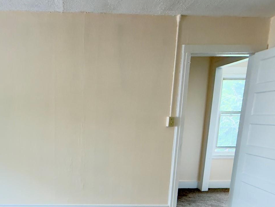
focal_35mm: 30
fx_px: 238
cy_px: 162
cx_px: 72
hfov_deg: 57.2
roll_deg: +0.9
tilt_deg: -12.0
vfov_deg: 44.8
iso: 640
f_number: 2.2
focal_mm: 2.22
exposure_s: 1/60
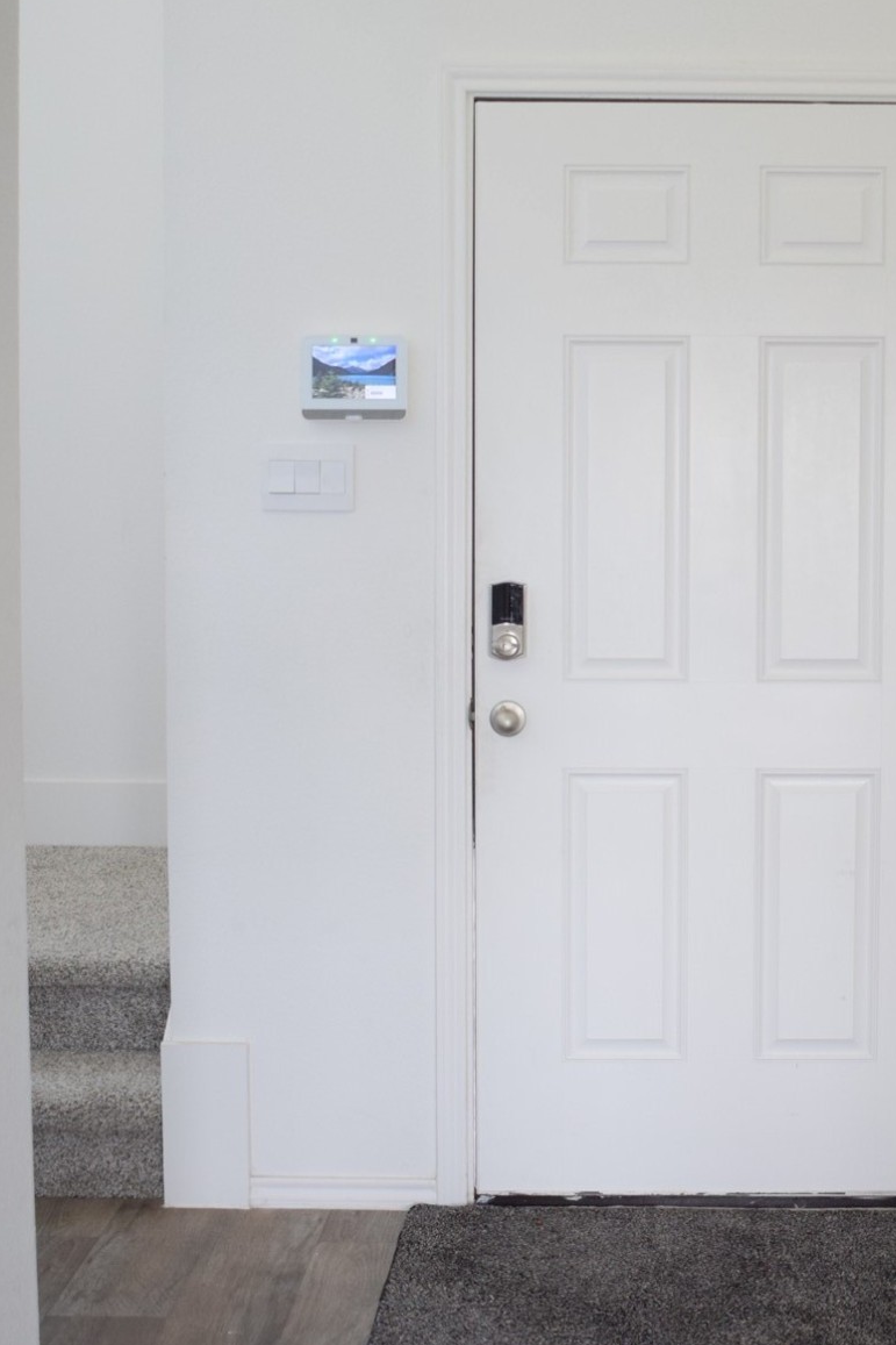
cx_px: 640
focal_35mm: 56
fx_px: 2091
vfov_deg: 35.6
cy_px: 608
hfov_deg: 24.0
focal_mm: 20
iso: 720
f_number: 4
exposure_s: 1/60
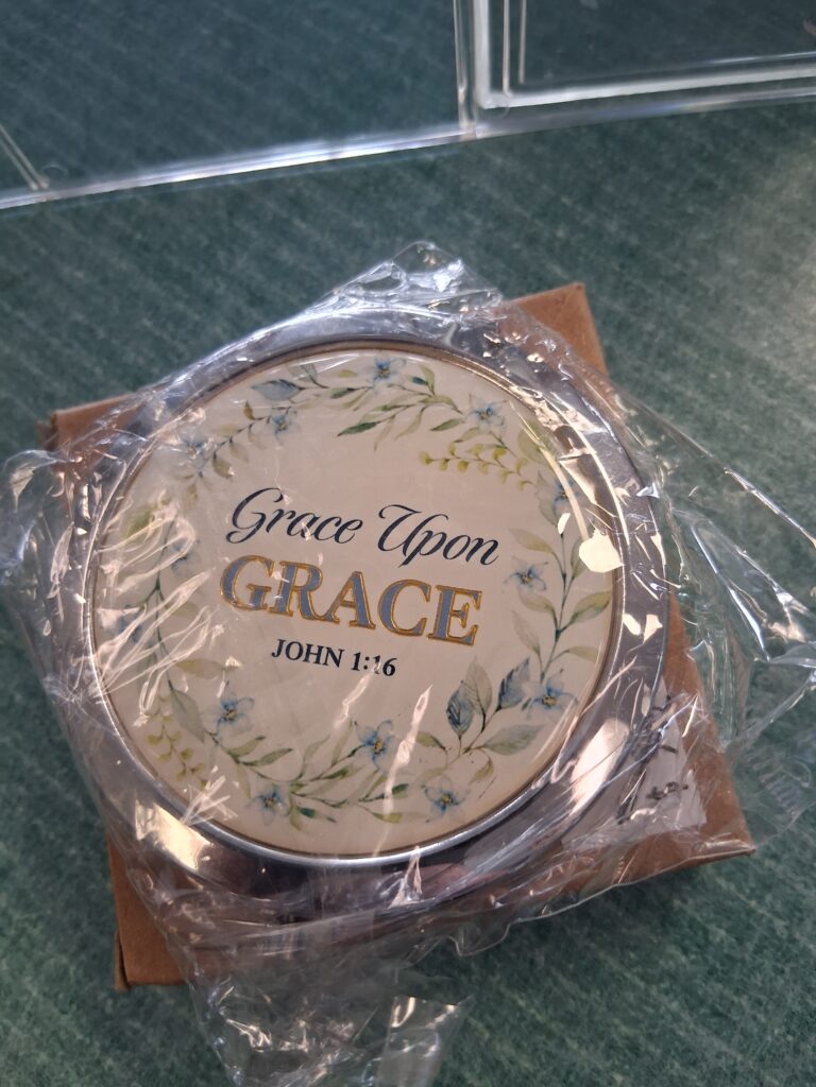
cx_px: 408
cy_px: 544
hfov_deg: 53.1
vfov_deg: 67.3
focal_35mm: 26
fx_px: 817
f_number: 1.8
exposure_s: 1/120
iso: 400
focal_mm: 3.98
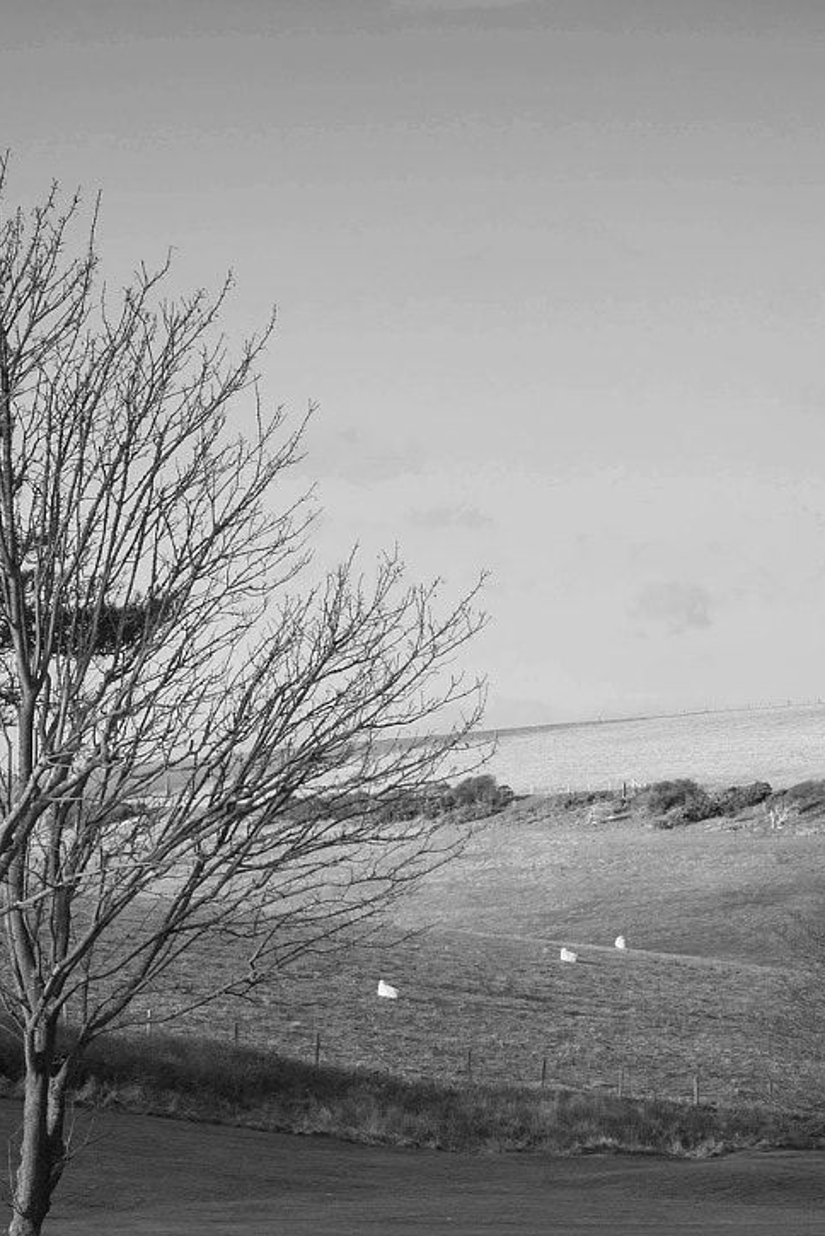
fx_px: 5151
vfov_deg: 13.7
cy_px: 682
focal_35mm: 150
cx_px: 60
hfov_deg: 9.1
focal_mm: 68
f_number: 11
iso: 500
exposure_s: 1/250
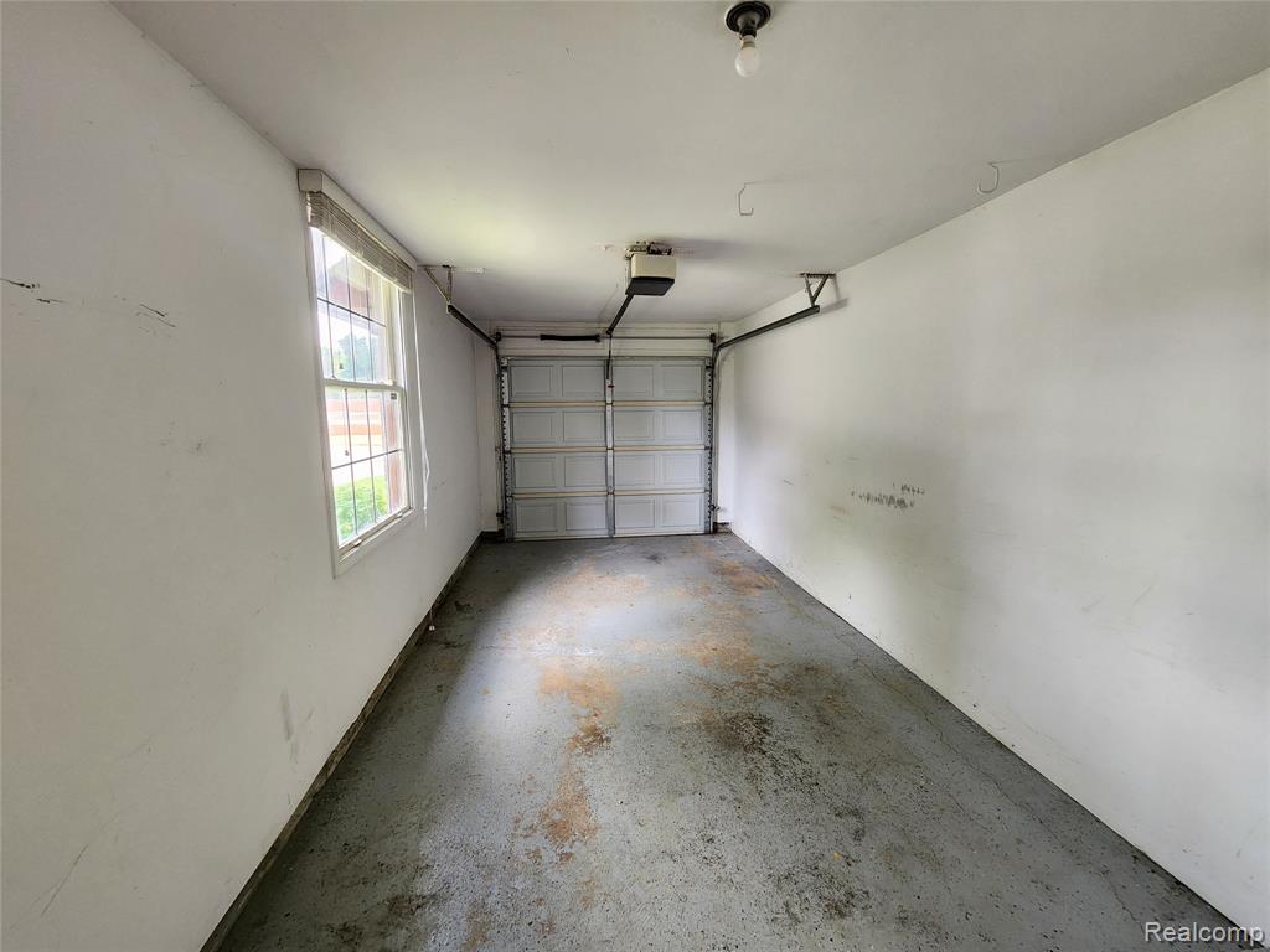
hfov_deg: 106.2
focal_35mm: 13
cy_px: 476
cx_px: 635
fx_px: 477
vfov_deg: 89.9
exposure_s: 1/60
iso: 320
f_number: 2.2
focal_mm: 2.2
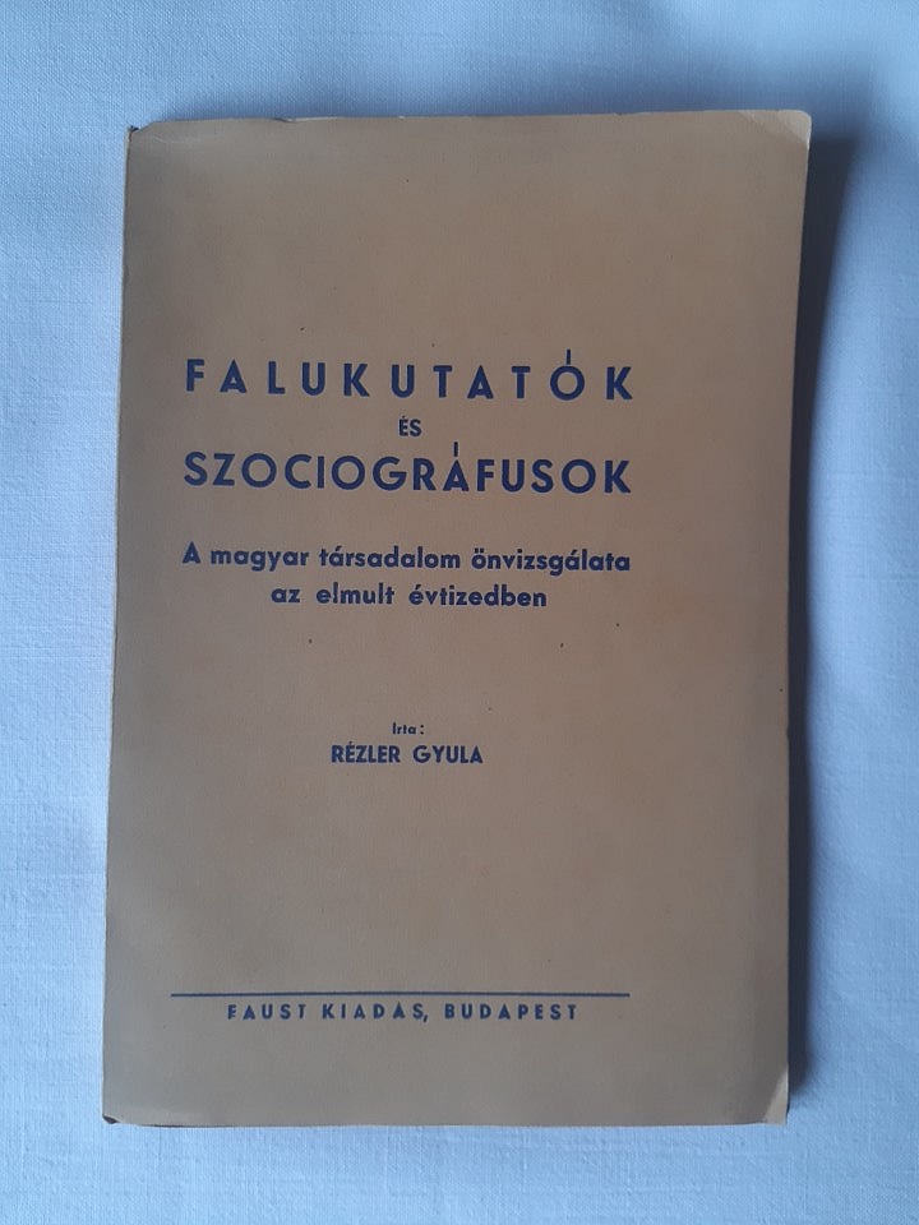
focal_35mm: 27
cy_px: 612
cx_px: 460
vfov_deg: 65.3
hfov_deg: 51.4
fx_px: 956
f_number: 1.7
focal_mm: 3.93
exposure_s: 1/50
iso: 125
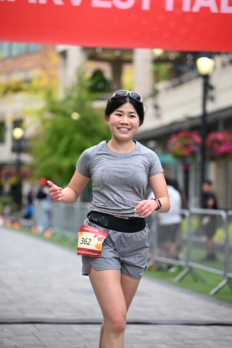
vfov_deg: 18.6
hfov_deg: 12.5
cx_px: 116
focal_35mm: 110
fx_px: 1063
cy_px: 174
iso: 640
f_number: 2.8
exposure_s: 1/2000
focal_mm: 110
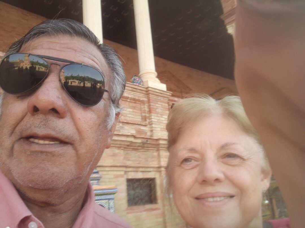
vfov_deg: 44.2
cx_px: 152
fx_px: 282
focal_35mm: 32
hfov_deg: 56.8
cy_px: 114
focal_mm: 2.66
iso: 40
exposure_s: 1/120
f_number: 2
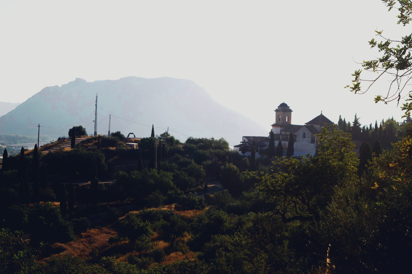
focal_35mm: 78
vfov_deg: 17.5
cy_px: 137
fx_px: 892
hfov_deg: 26.0
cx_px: 206
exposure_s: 1/1250
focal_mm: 52
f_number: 5.6
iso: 200
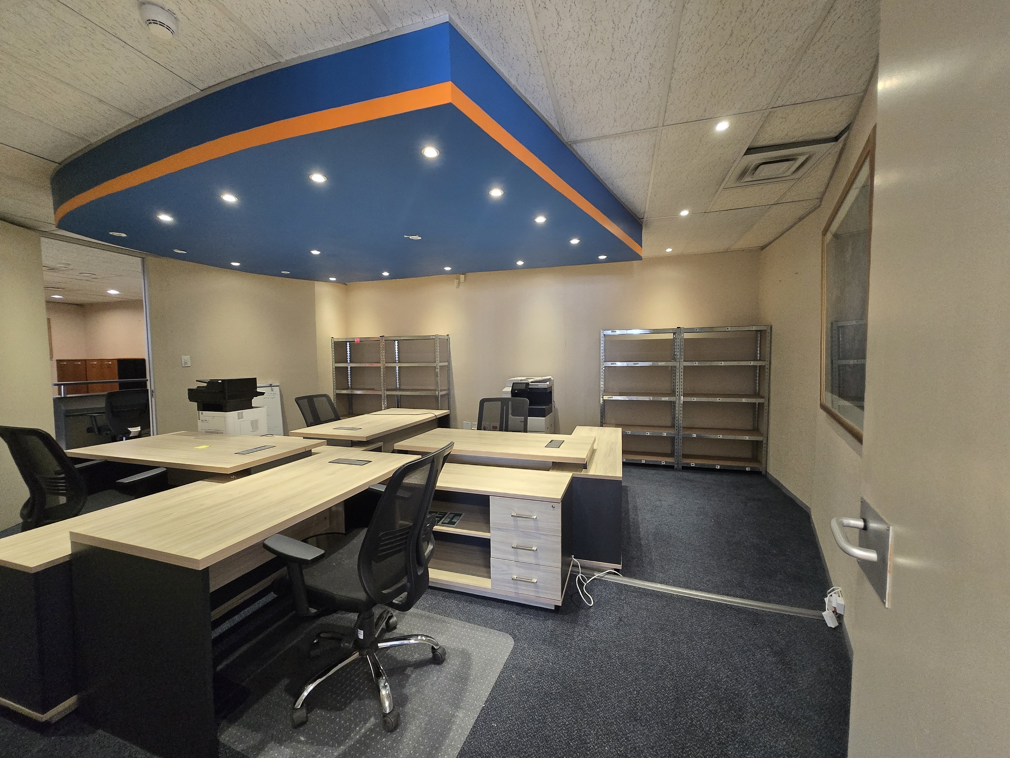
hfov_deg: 106.2
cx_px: 505
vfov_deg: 89.9
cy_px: 379
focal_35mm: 13
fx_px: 379
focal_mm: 1.7
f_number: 2.2
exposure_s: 1/50
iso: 400
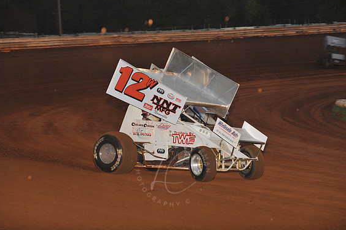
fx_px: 1335
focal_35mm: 139
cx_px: 173
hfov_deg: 14.8
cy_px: 113
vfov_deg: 9.9
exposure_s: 1/320
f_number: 6.3
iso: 800
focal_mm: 135
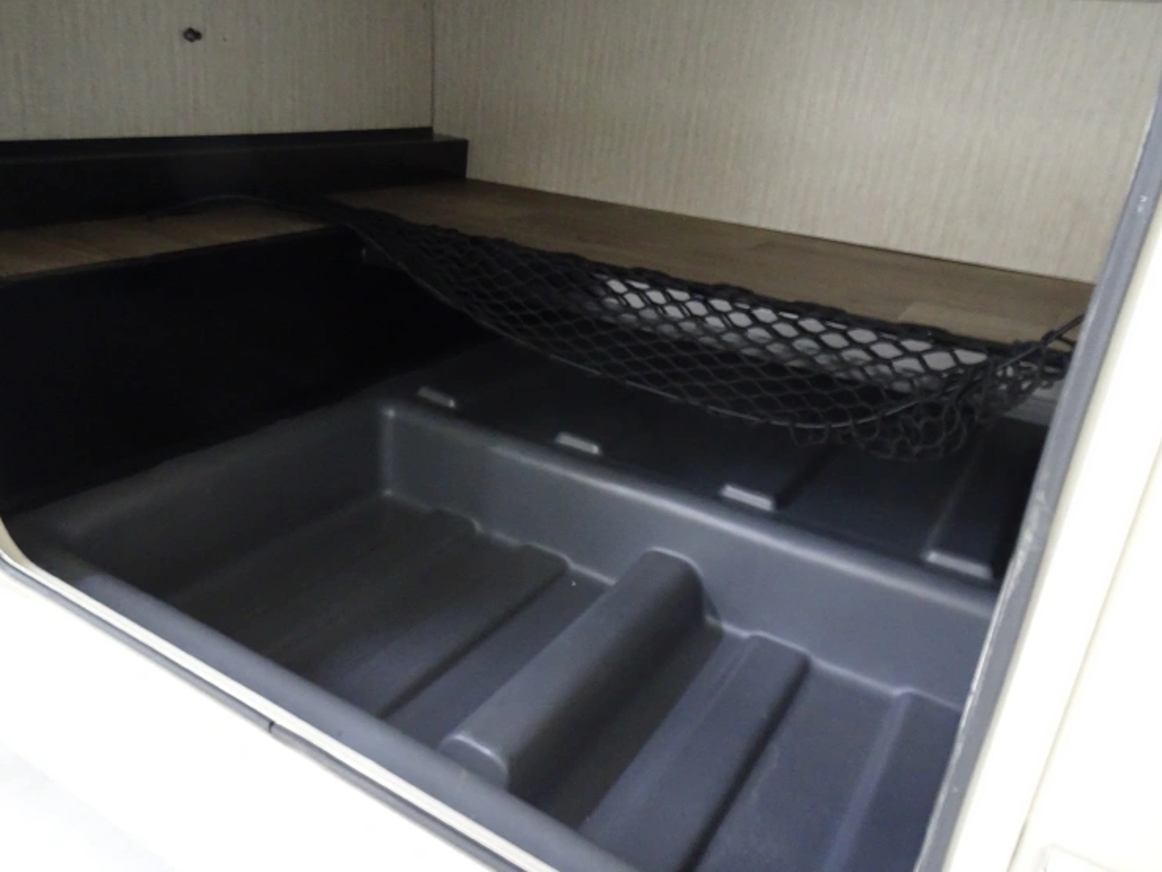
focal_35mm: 26
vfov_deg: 53.1
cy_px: 412
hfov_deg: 67.2
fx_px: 873
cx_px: 540
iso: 800
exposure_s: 1/10
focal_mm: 4.1
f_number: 3.5
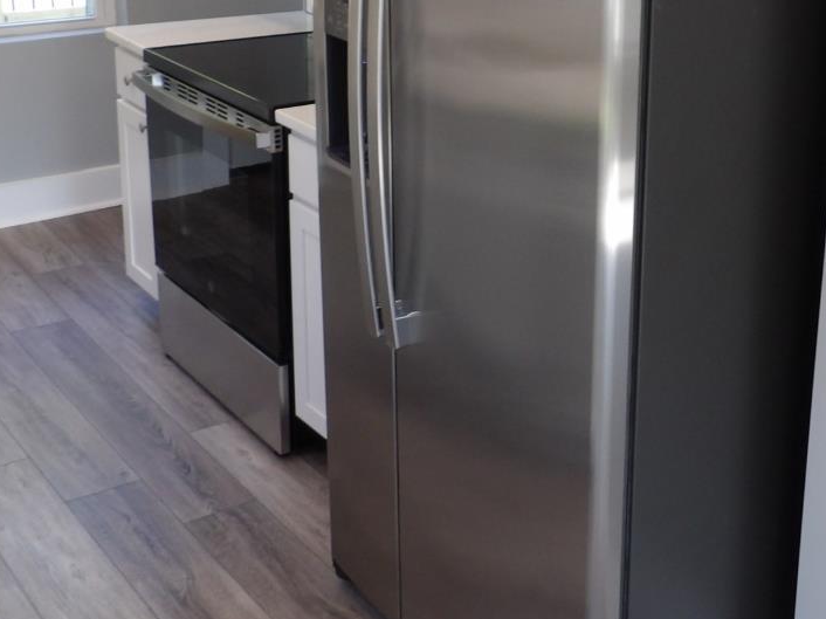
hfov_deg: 36.8
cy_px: 143
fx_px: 1217
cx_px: 601
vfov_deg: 28.1
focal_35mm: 51
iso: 177
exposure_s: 1/33
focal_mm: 4.3
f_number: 3.2
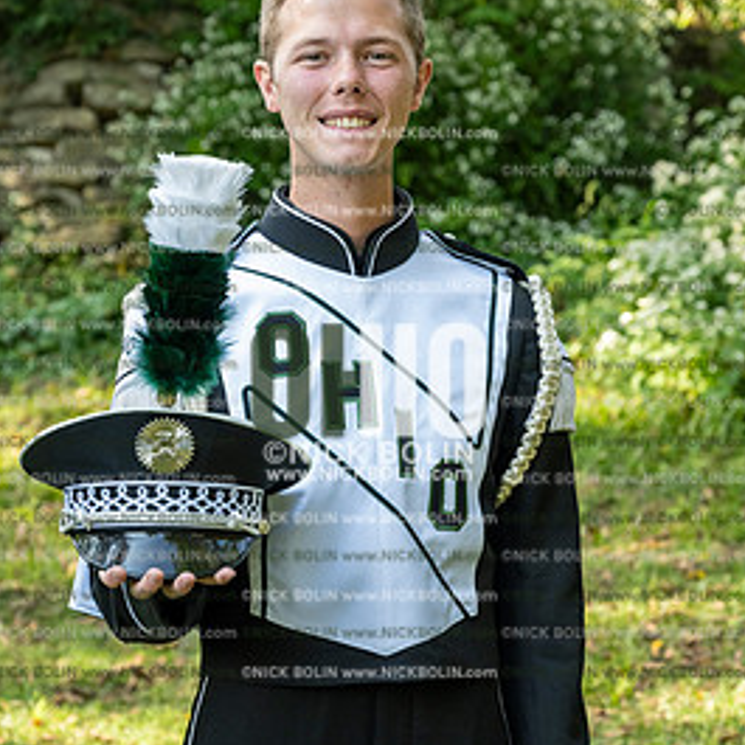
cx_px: 368
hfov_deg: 17.2
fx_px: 2459
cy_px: 402
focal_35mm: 101
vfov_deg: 17.2
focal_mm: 70
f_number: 5
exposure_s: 1/800
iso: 1250
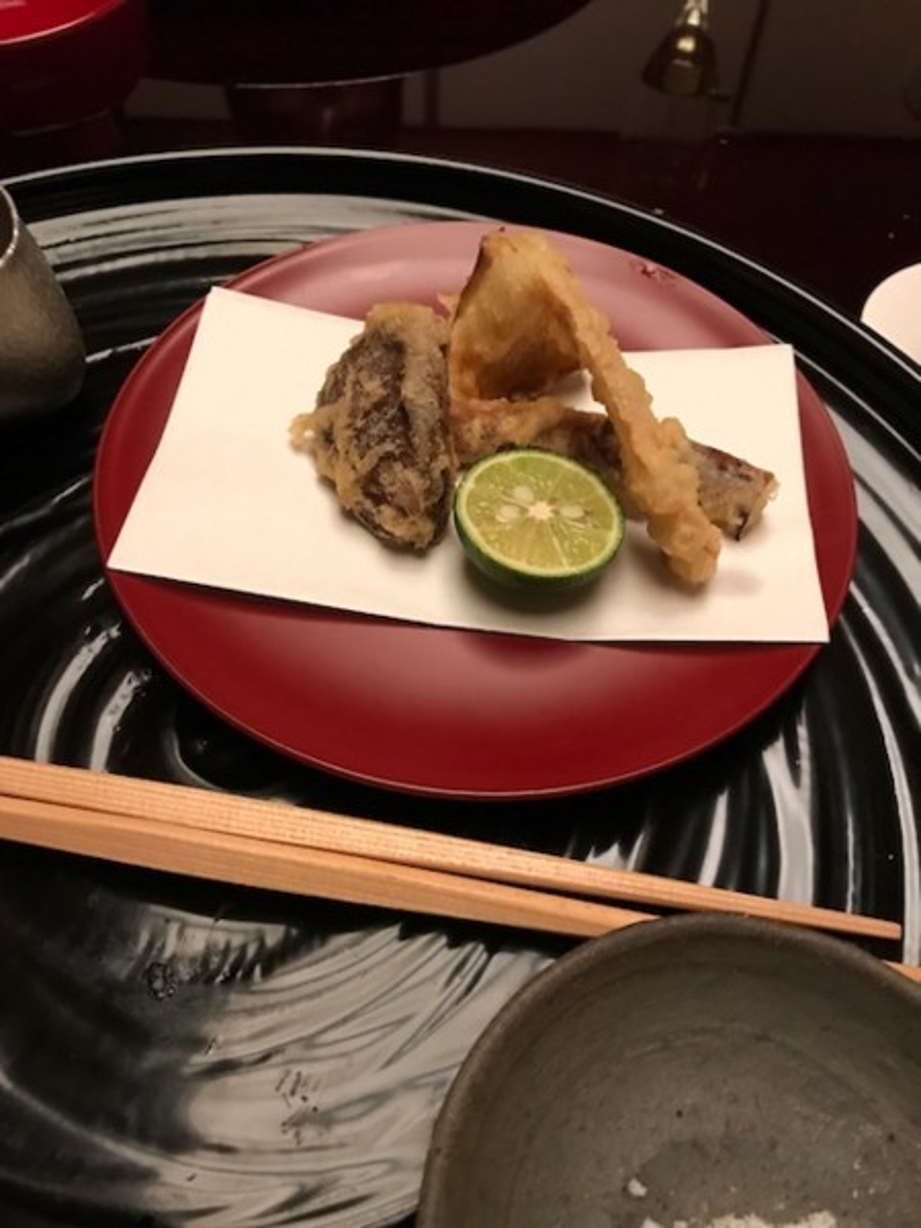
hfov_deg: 49.7
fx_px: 993
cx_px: 460
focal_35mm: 28
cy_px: 614
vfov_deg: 63.4
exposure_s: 1/8
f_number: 1.8
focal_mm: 3.99
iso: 80
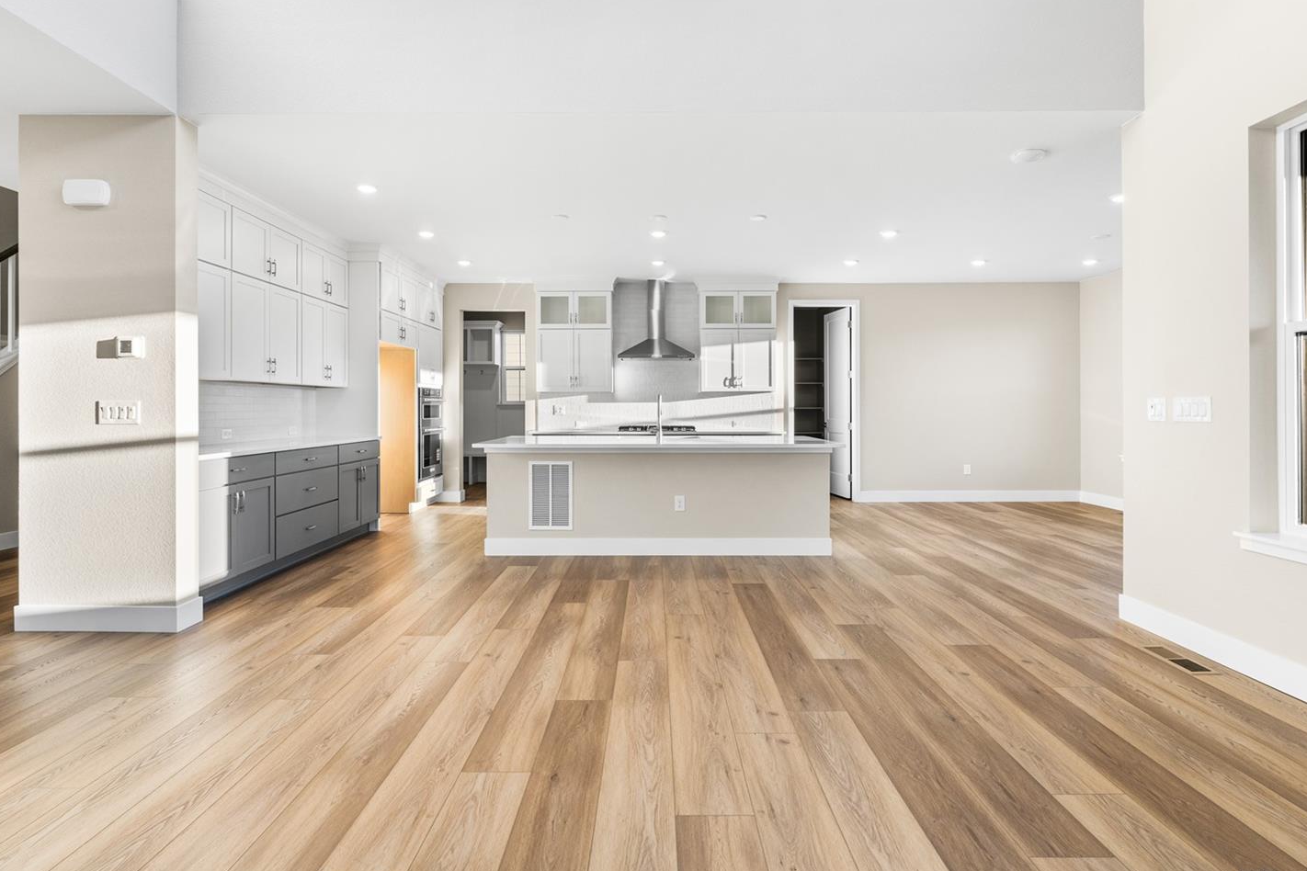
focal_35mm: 19
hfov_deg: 88.2
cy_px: 411
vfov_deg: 65.7
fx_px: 674
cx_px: 654
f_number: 8
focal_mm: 16.5
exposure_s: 1/30
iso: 400
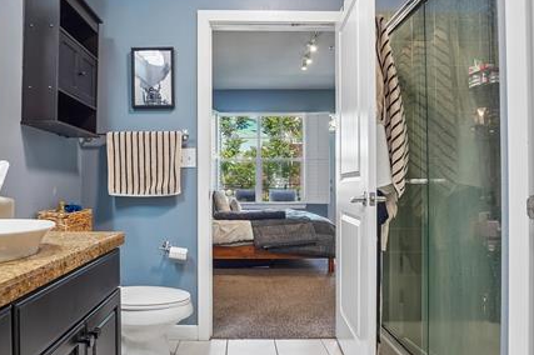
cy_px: 192
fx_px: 400
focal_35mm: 27
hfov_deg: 67.3
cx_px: 249
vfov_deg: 47.8
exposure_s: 1/10
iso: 400
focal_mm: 12
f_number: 8
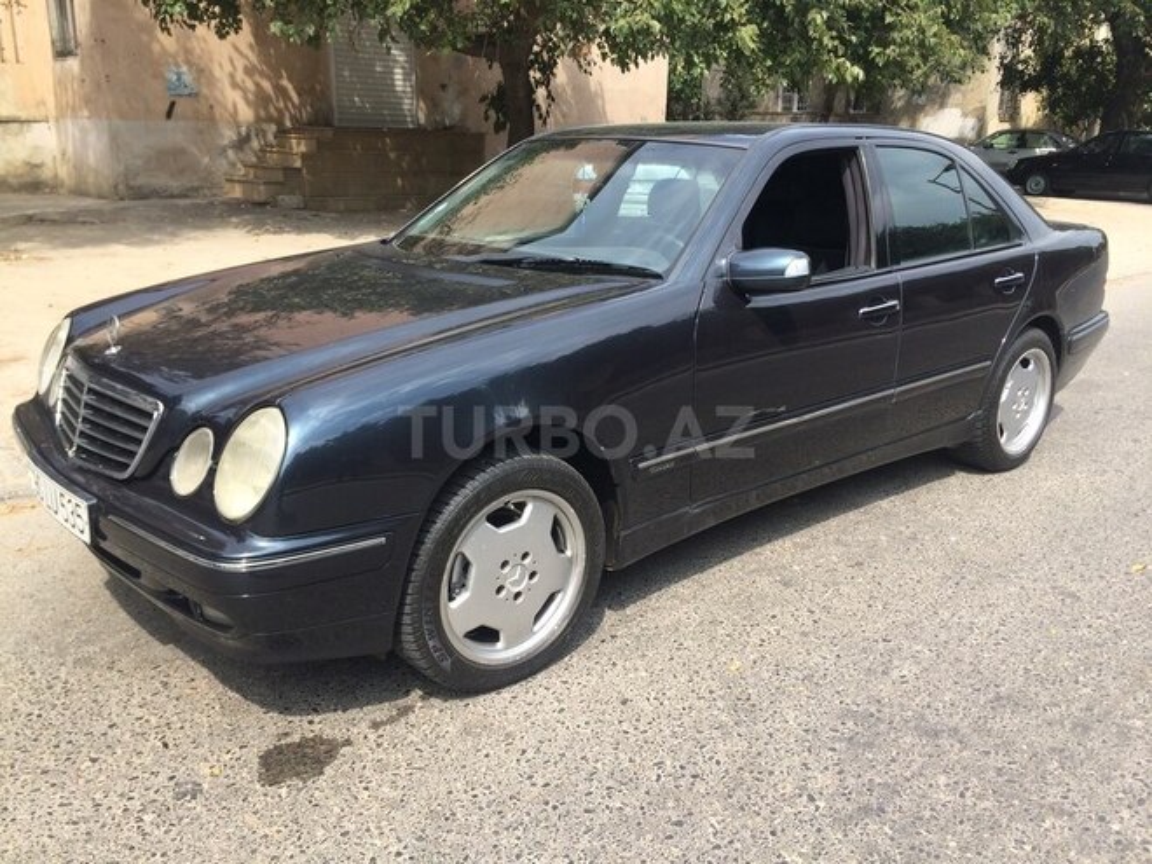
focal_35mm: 29
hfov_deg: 61.7
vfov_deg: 48.2
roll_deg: -2.0
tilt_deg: -17.7
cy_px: 432
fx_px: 965
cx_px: 576
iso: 32
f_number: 2.2
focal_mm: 4.15
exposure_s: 1/892
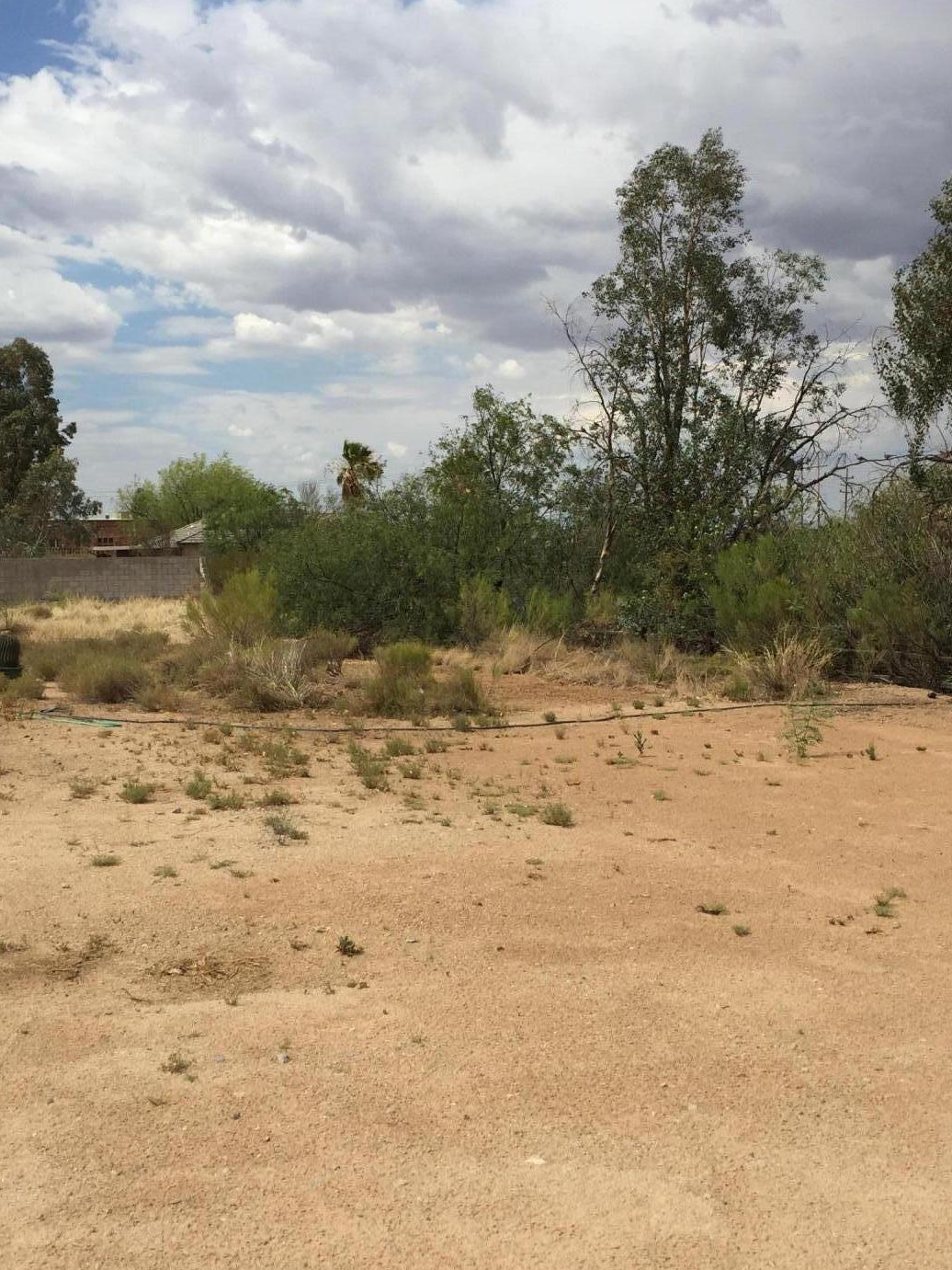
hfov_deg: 34.3
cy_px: 701
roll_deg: +0.9
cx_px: 448
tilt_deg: -3.3
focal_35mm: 42
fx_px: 1540
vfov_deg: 44.7
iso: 32
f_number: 2.2
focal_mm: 4.15
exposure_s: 1/3968
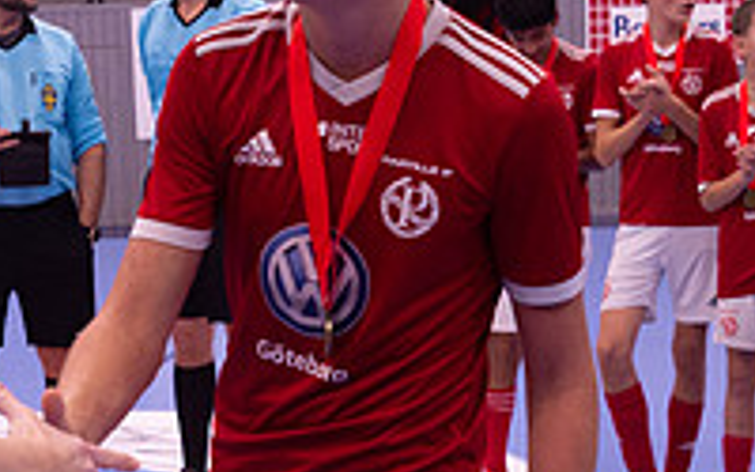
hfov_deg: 18.6
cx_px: 378
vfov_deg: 11.6
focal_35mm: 112
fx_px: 2305
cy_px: 381
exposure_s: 1/200
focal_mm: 38
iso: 2000
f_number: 3.5
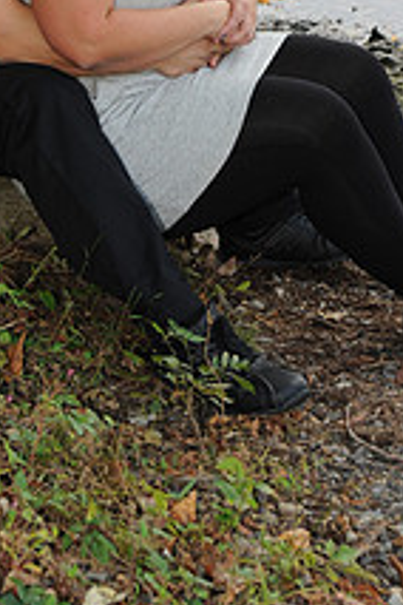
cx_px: 190
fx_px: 2519
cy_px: -97
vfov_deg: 13.4
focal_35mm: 150
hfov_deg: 9.1
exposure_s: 1/250
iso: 500
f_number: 6.3
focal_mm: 55
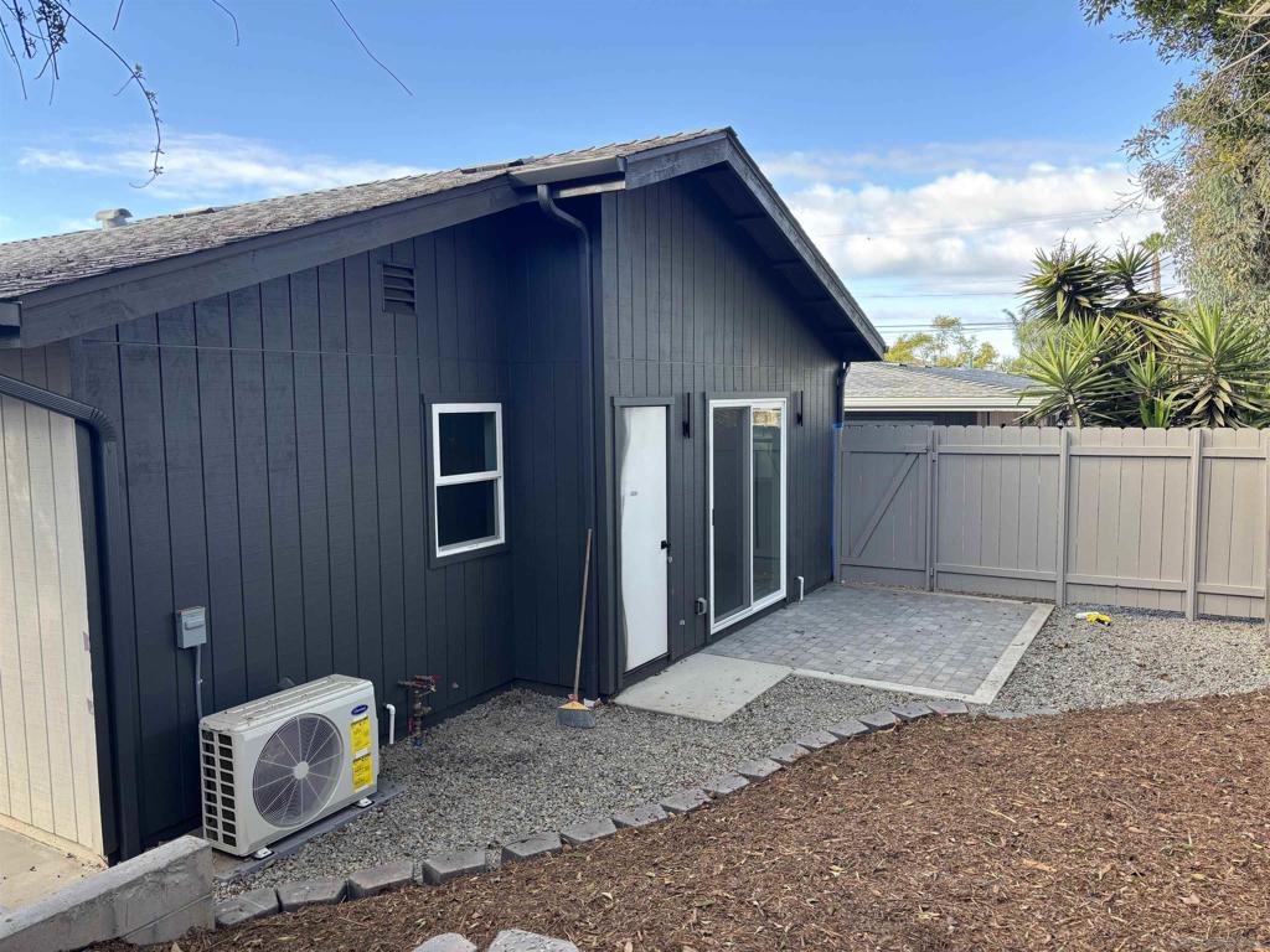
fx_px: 954
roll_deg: +0.5
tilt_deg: -3.5
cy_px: 476
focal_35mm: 26
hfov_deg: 67.3
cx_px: 635
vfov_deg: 53.1
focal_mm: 5.96
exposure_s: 1/167
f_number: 1.6
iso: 40
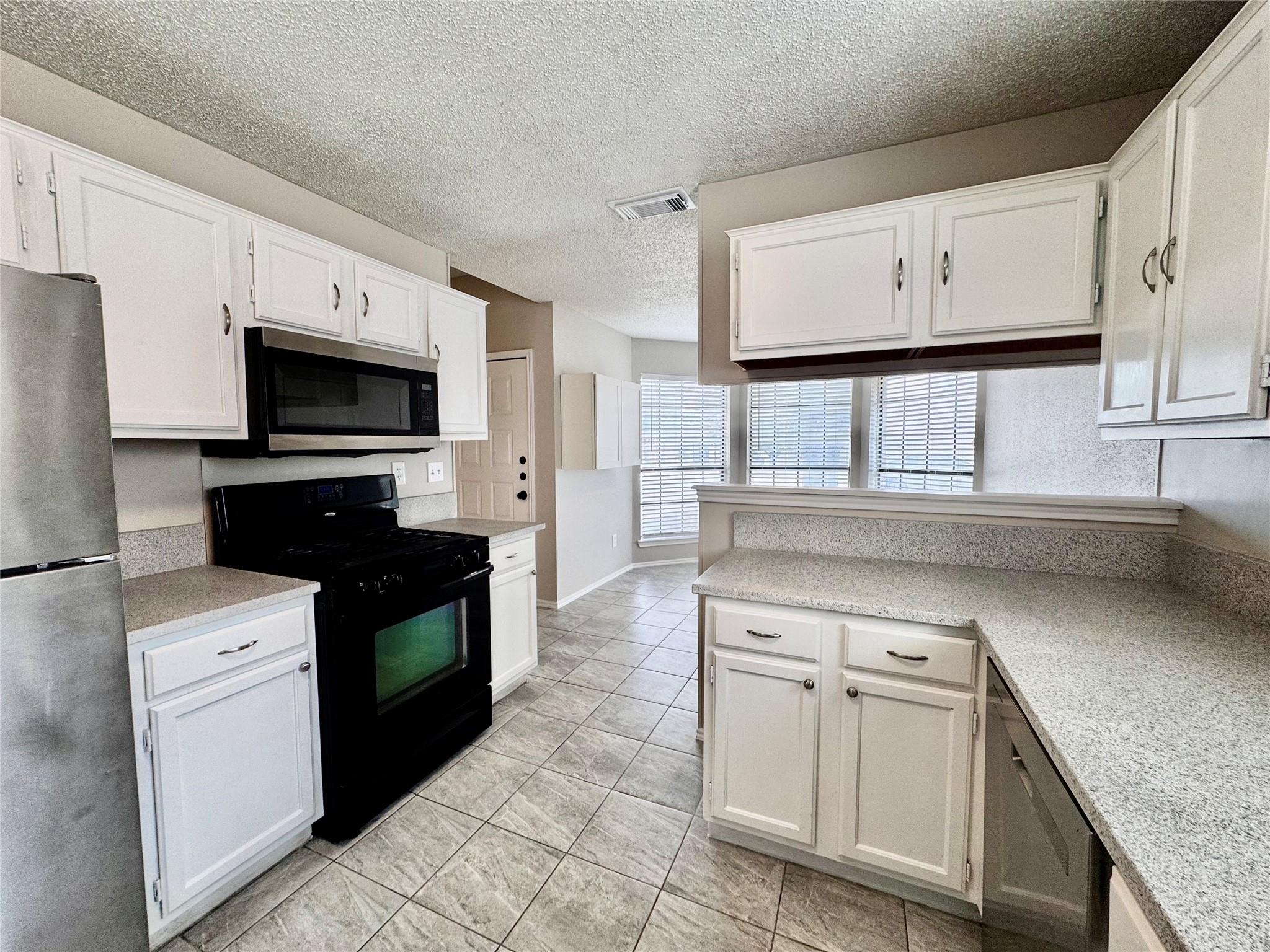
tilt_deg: -4.7
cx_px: 635
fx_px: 514
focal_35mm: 14
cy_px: 476
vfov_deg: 85.7
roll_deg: +1.2
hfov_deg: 102.1
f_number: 2.2
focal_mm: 2.22
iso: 100
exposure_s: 1/120
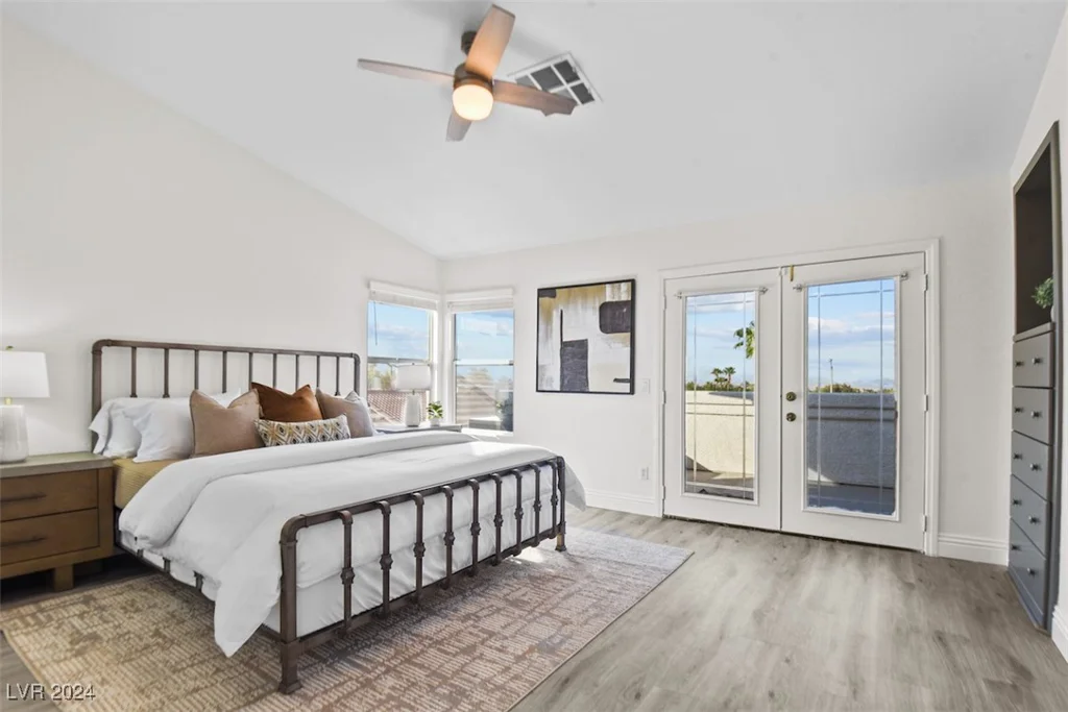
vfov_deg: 73.8
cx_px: 534
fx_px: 475
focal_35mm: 16
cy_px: 356
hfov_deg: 96.7
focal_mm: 16
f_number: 10
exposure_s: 1/25
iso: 250
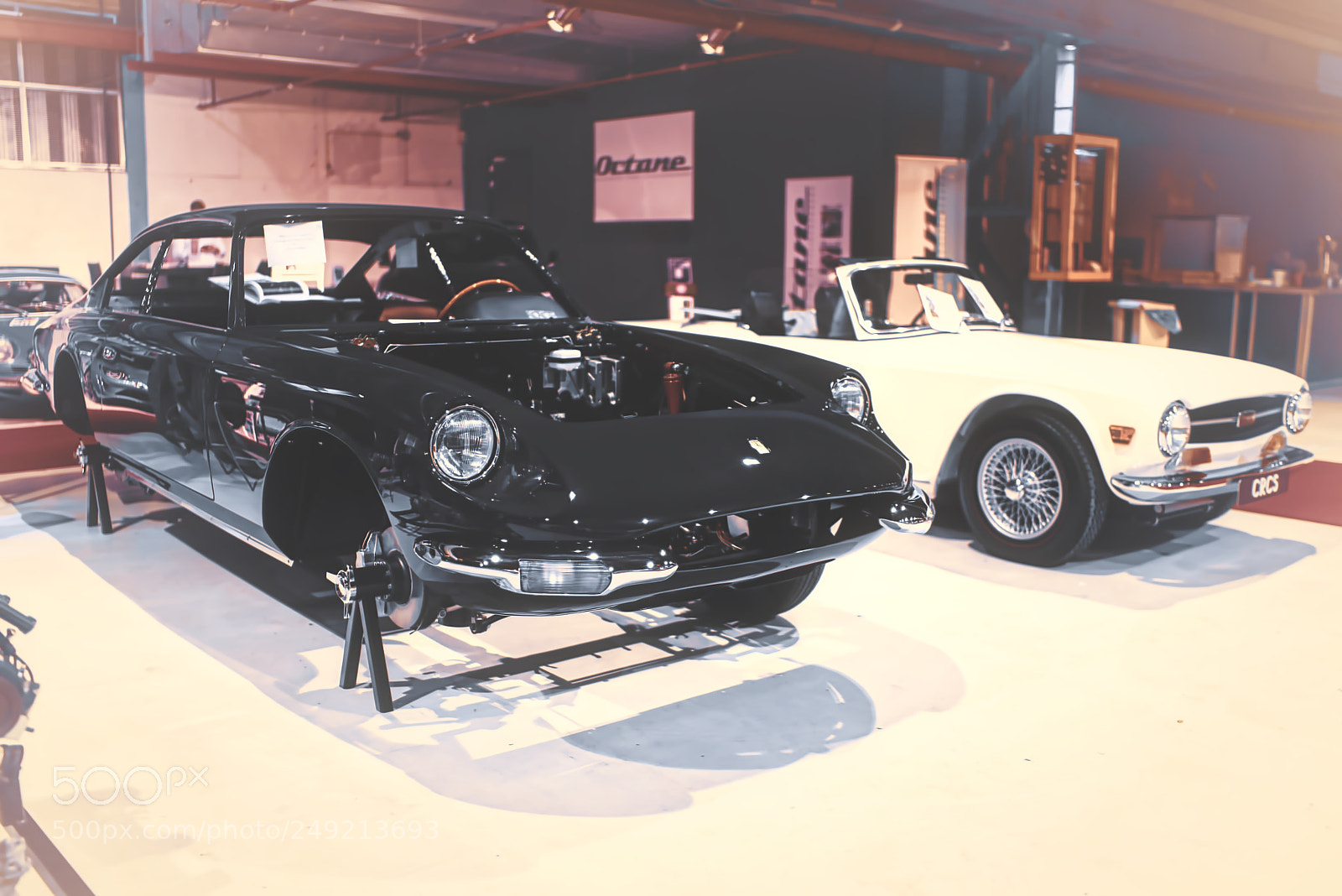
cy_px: 448
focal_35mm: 35
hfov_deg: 54.4
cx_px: 671
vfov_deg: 37.9
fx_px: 1305
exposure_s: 1/40
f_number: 1.4
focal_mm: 35
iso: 320
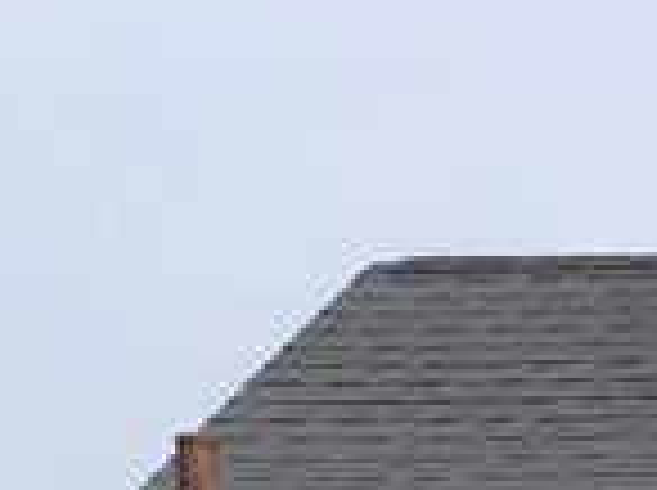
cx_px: 1494
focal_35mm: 218
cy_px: 1533
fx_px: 4131
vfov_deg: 6.2
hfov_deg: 8.4
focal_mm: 3.3
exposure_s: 1/2331
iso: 25
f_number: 2.4
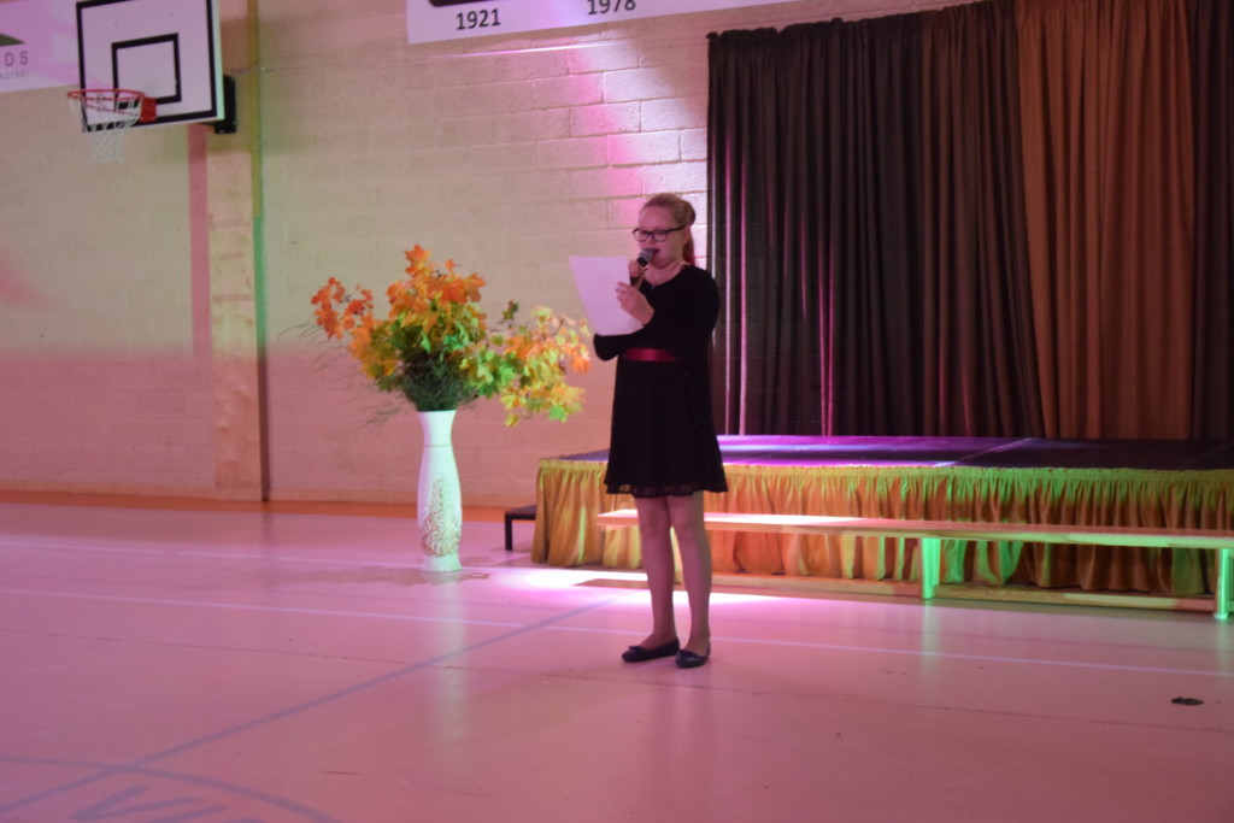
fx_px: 1645
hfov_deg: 41.1
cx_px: 617
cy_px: 412
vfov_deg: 28.1
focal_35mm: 48
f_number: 4.2
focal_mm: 32
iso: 3200
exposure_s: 1/8
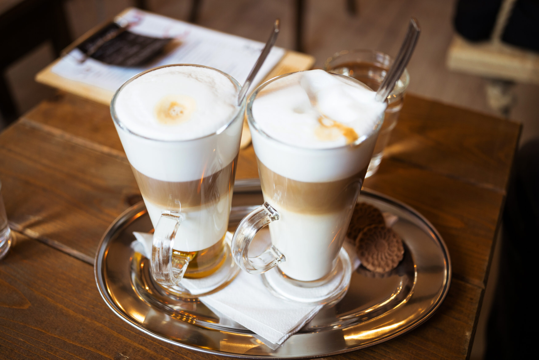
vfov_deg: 37.9
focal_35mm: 35
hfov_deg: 54.4
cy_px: 180
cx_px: 270
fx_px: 524
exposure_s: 1/160
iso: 640
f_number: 3.2
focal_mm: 35
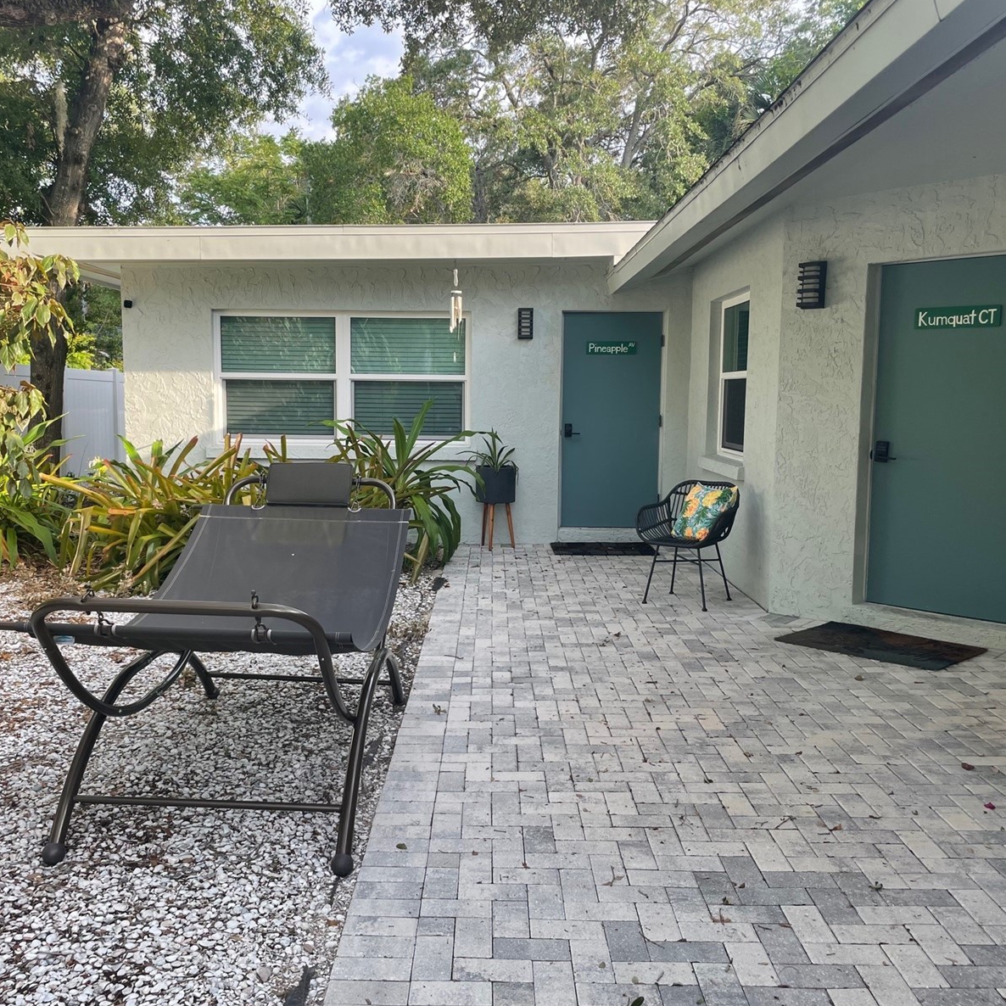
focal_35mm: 31
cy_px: 506
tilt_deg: -5.6
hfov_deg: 52.5
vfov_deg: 52.5
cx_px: 460
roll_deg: +0.2
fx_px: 1019
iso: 32
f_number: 1.6
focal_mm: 4.2
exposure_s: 1/319
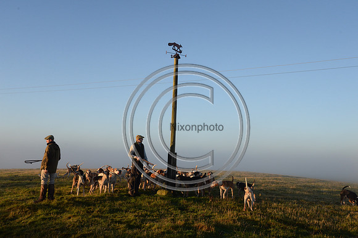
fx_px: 348
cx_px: 179
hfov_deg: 54.5
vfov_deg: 37.8
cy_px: 119
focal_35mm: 35
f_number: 9
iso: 1250
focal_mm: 35
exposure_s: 1/1000
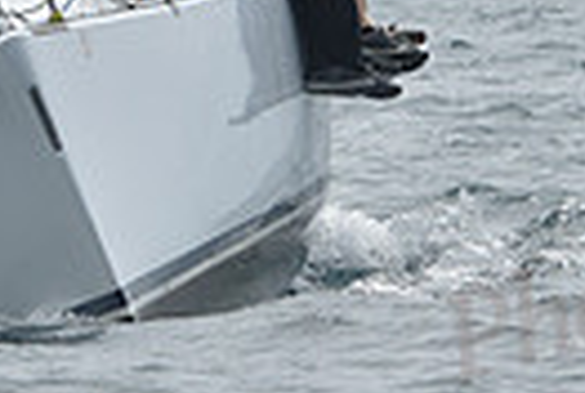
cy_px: 96
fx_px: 9723
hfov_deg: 3.4
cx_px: 219
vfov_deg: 2.3
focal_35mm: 597
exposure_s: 1/800
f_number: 11
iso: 250
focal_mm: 135
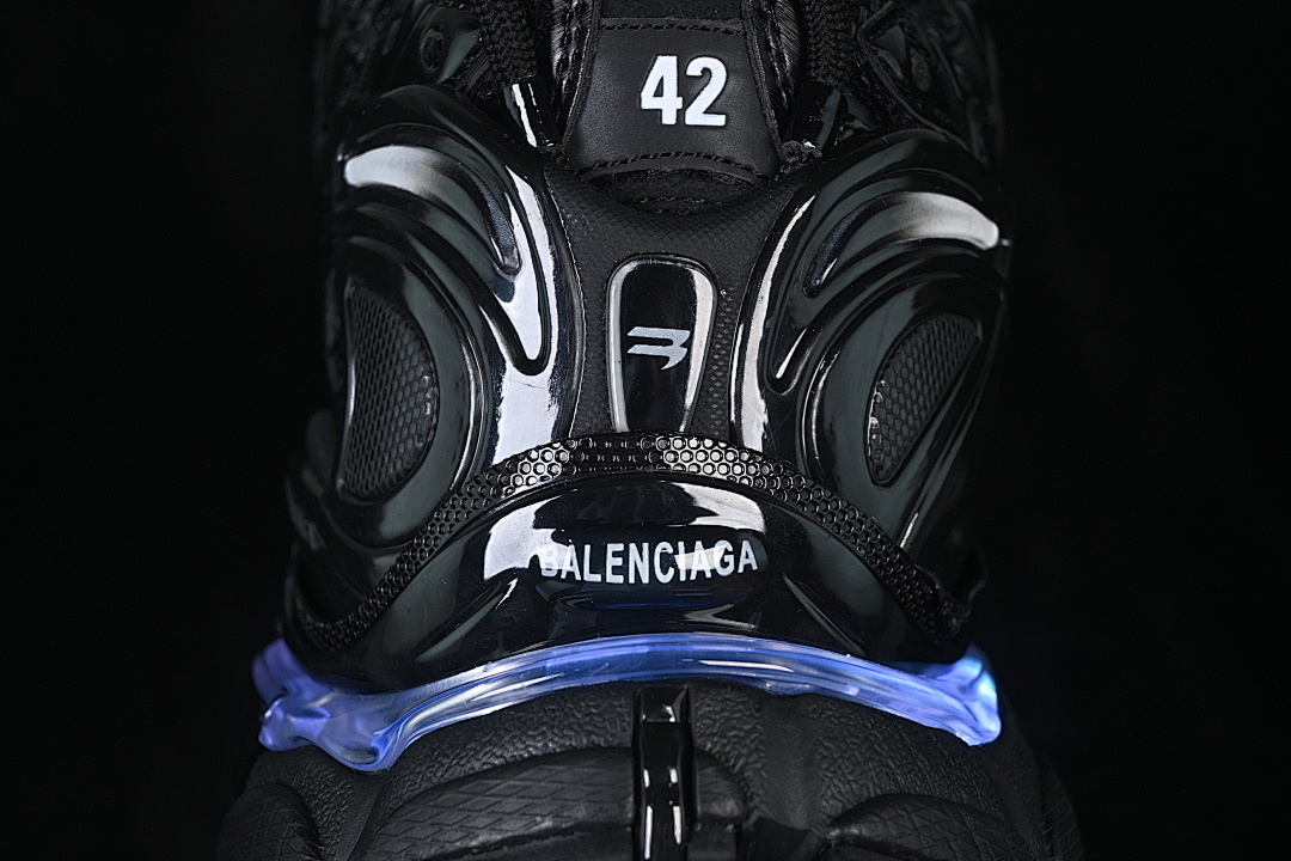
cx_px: 646
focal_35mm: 75
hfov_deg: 27.0
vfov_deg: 18.2
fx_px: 2689
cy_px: 430
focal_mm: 50
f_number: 6.3
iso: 160
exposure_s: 1/50
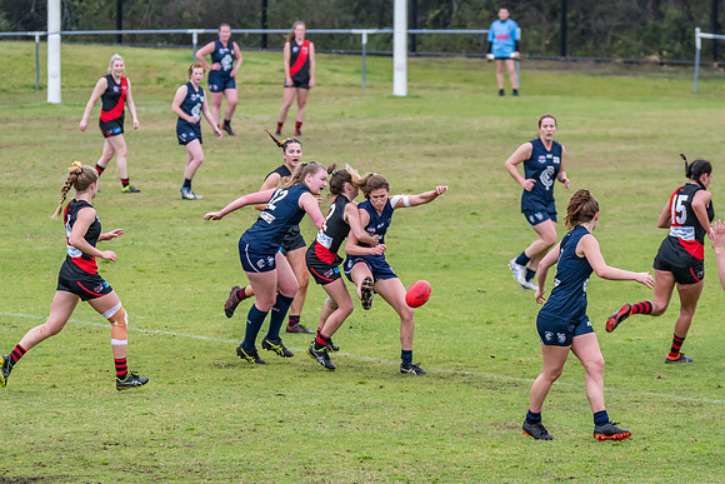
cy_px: 246
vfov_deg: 3.3
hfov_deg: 4.9
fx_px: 8424
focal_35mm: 418
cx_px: 398
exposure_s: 1/1600
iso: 1250
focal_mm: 250
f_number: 7.1
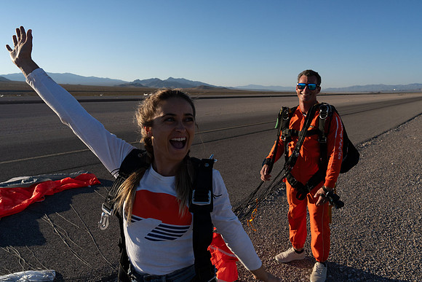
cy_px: 141
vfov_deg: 53.2
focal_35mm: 24
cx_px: 211
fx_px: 281
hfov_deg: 73.7
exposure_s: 1/2000
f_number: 9
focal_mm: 24
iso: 800
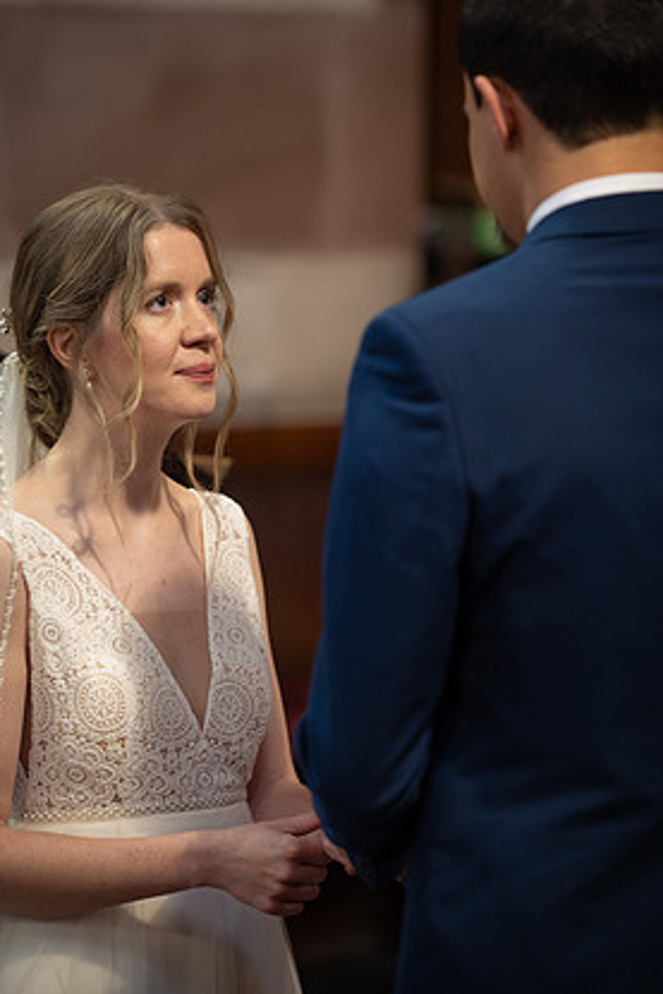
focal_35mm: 184
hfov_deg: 7.5
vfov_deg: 11.2
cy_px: 481
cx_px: 315
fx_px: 5078
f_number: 2.8
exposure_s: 1/125
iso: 1600
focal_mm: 170
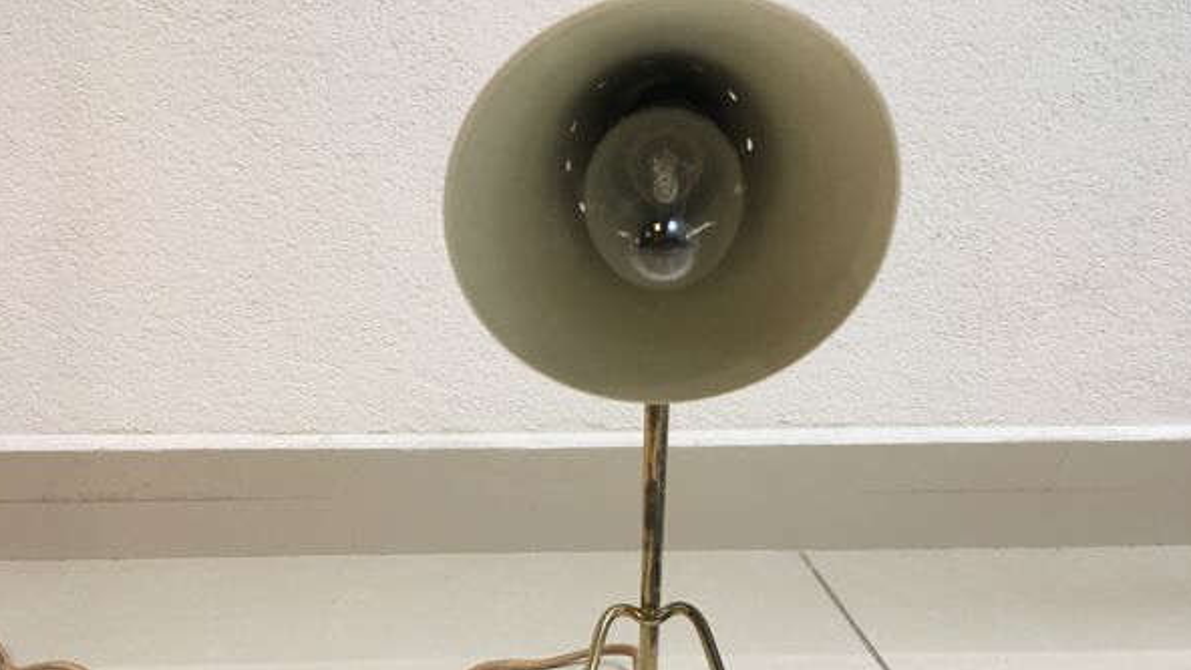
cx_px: 598
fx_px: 1011
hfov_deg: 61.0
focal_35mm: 32
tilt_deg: -9.9
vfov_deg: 36.3
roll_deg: -0.5
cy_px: 449
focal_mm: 4.15
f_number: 2.2
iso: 125
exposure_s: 1/33
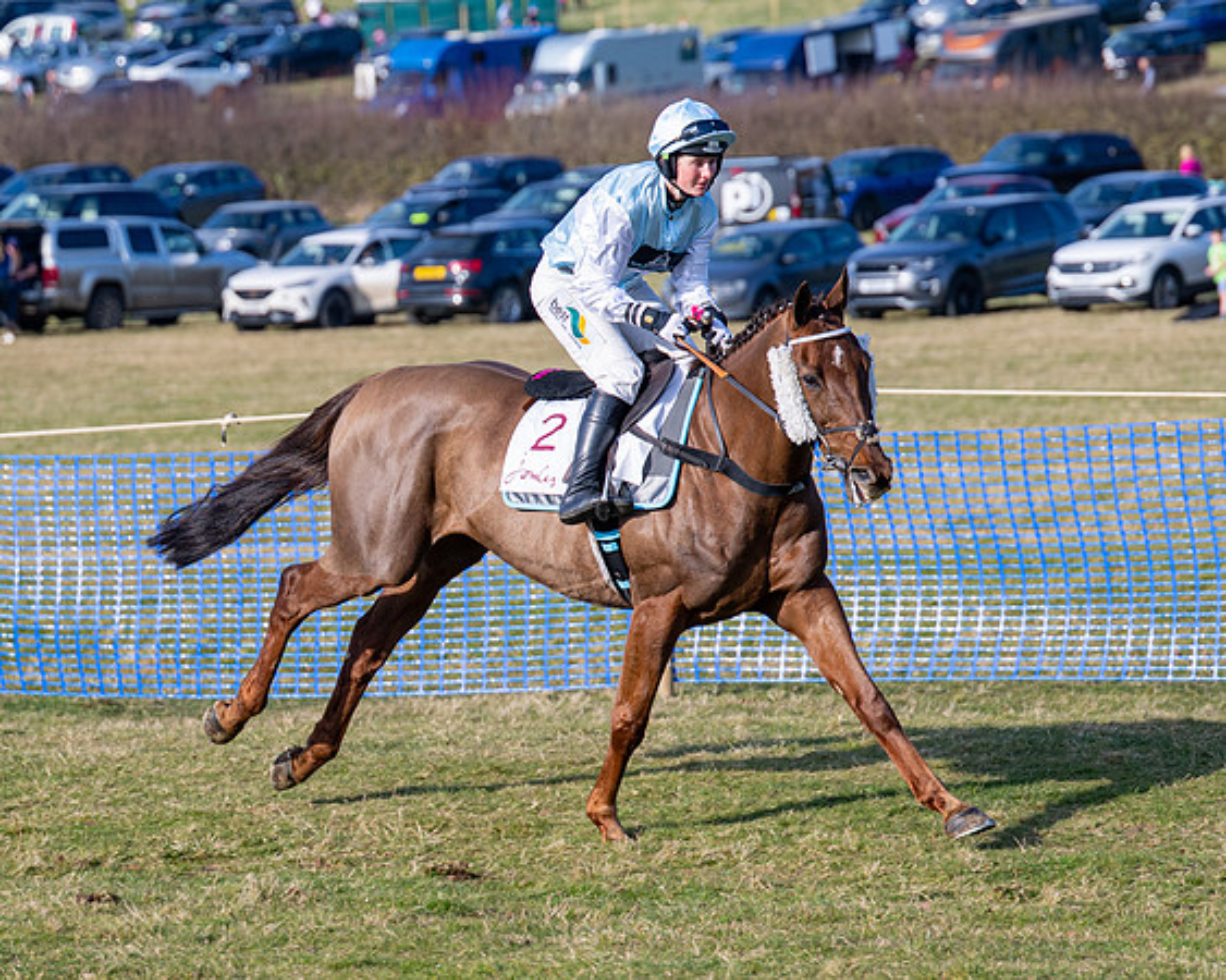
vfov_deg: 7.5
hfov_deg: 9.4
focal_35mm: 206
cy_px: 493
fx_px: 7488
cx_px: 464
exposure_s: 1/1600
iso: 100
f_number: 2.8
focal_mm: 95
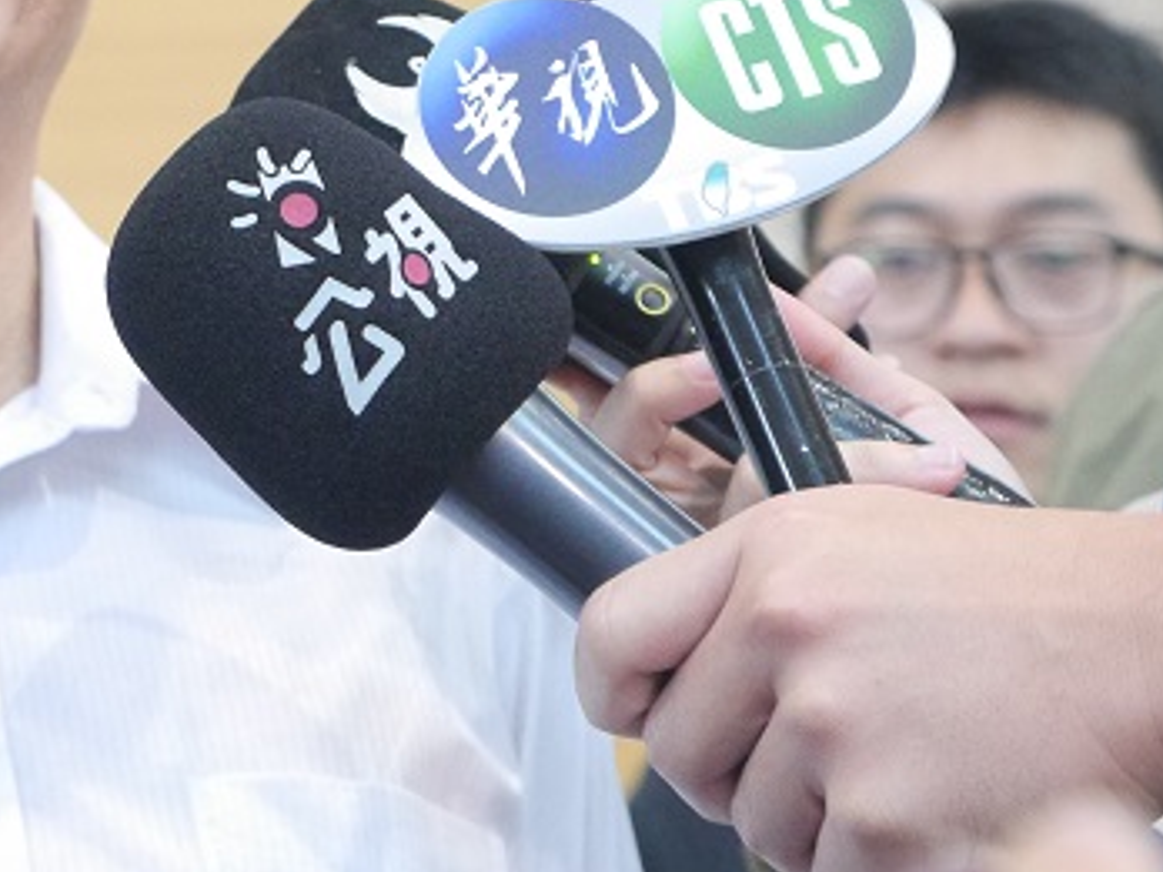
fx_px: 5745
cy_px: 68
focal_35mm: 171
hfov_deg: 11.4
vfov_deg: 8.6
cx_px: -57
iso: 2500
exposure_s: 1/80
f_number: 2.8
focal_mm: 35
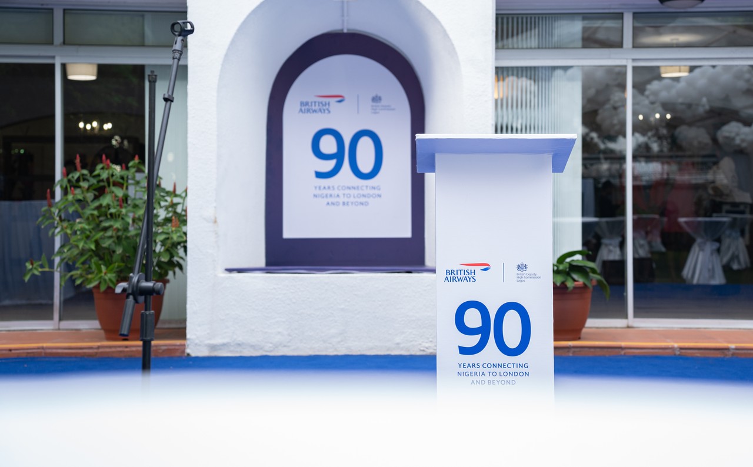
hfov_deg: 36.3
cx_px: 412
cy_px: 186
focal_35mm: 56
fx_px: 1147
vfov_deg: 23.0
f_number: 3.5
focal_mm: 49
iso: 400
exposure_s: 1/200
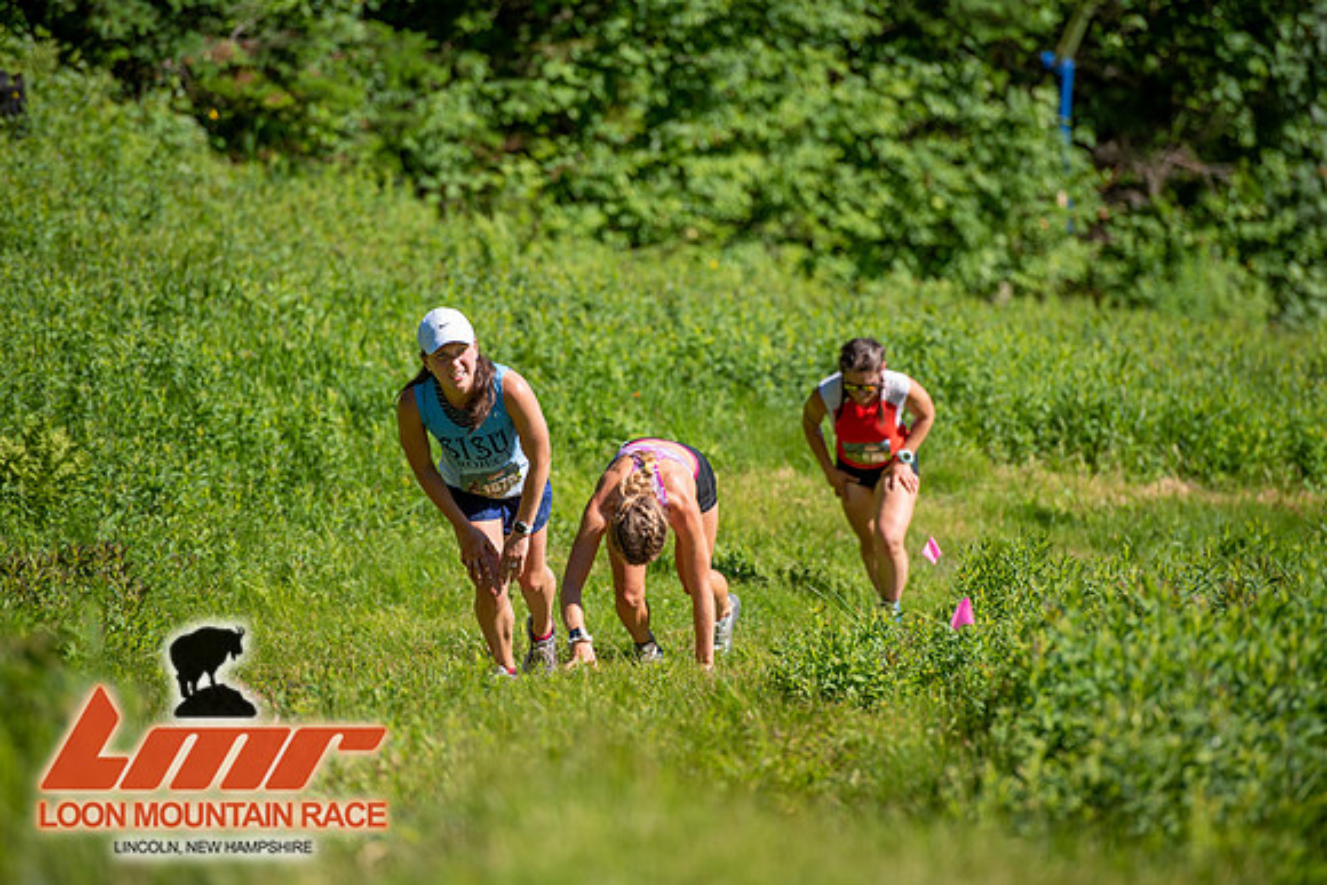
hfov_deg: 10.3
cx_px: 664
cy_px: 442
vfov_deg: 6.9
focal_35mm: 200
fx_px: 7374
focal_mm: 200
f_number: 3.5
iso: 100
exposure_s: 1/800
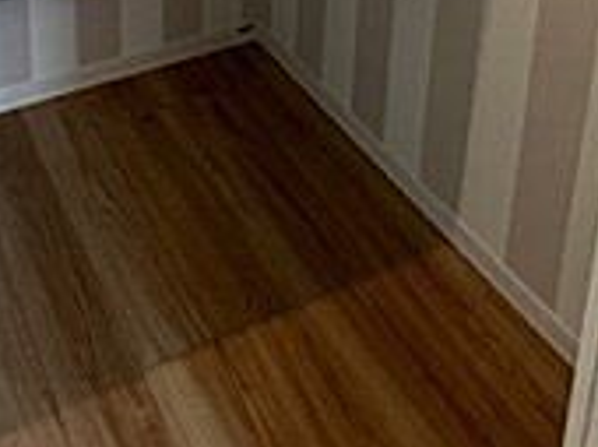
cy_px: -253
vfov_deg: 22.9
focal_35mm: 49
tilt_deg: -15.2
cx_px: 158
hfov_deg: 38.1
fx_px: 845
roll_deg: +0.2
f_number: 1.8
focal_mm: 1.57
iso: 125
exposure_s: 1/101
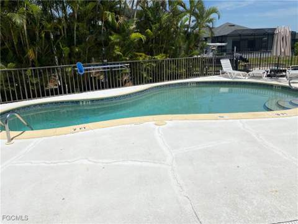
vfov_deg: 53.1
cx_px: 149
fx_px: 224
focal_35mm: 26
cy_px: 112
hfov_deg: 67.3
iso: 32
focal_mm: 4.25
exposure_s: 1/9615
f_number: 1.8
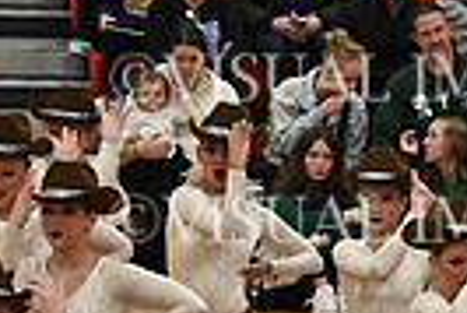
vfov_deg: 3.0
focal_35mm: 458
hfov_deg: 4.5
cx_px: 618
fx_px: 5948
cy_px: 290
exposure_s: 1/400
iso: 3200
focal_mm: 70
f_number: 4
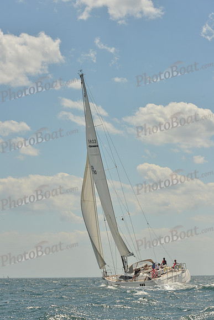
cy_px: 160
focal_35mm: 86
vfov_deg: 23.6
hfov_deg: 15.9
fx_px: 766
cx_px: 107
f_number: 8
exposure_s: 1/800
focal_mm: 86
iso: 400
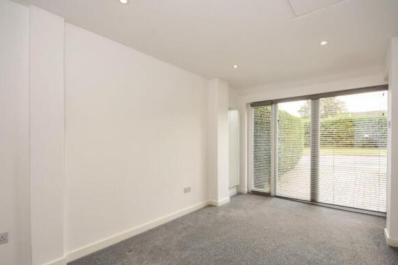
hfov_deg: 93.2
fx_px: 188
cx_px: 201
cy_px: 136
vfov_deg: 70.5
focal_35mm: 17
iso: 100
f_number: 6.3
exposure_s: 1/30
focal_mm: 10
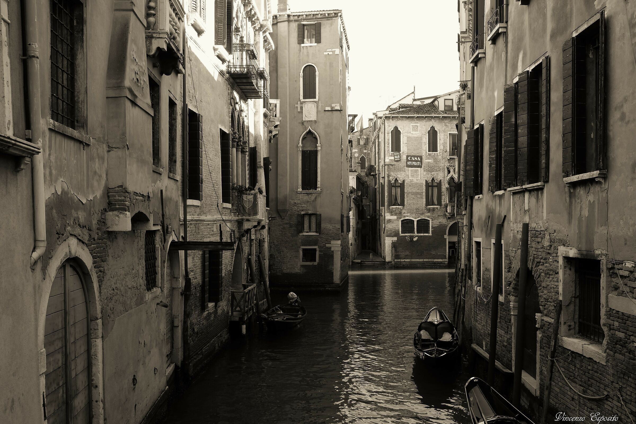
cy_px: 212
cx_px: 318
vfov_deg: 40.0
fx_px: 583
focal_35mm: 33
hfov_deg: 57.2
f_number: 13
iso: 640
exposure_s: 1/60
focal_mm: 22.3
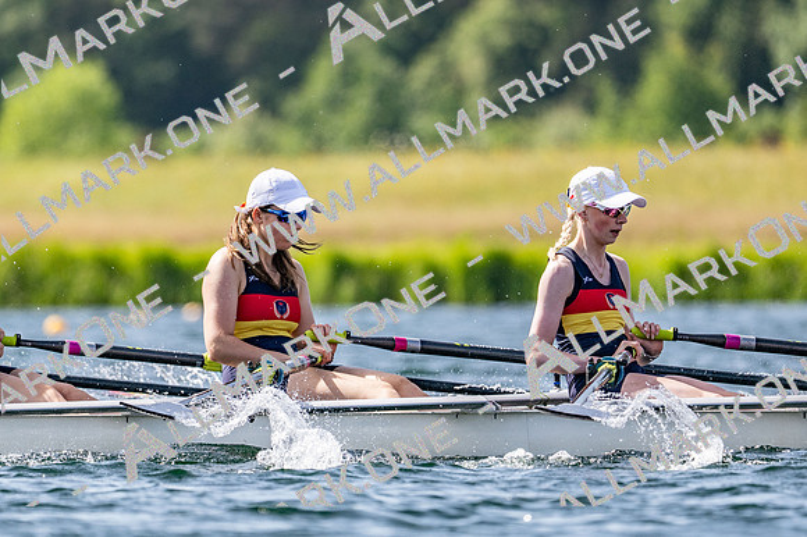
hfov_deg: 3.4
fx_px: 13442
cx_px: 404
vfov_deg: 2.3
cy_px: 268
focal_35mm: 600
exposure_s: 1/2500
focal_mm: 400
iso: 250
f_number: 4.5
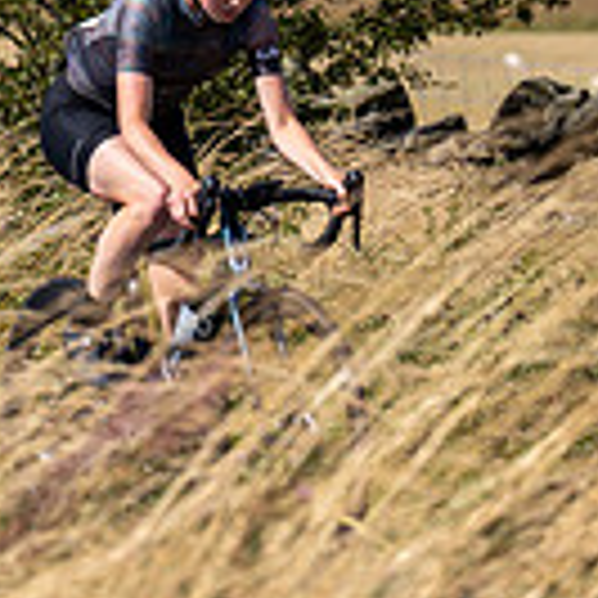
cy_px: -254
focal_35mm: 538
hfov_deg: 3.2
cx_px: -638
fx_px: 10515
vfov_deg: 3.2
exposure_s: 1/800
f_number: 5.6
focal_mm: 145
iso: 125
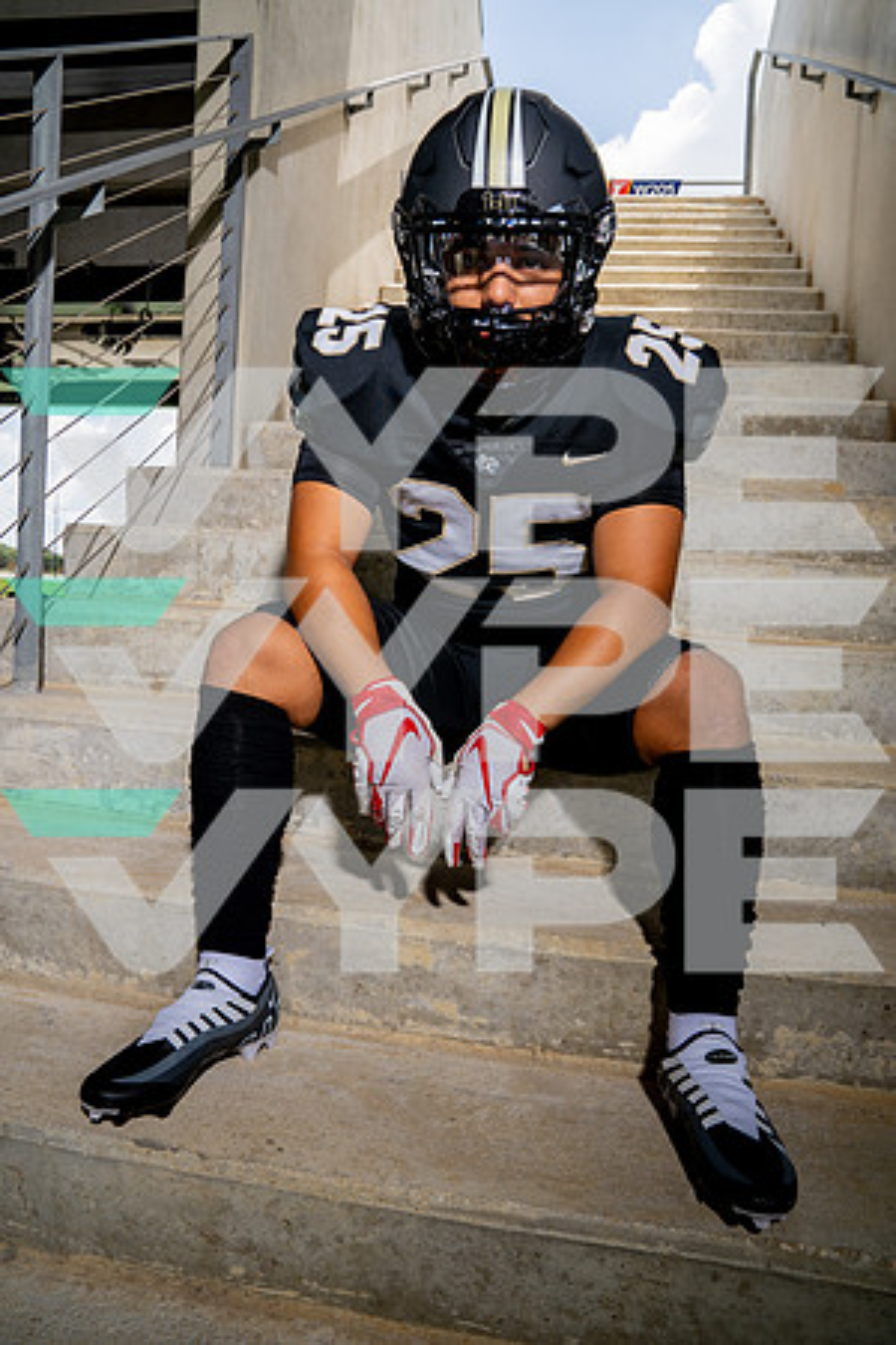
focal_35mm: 24
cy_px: 672
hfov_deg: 53.1
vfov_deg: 73.7
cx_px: 448
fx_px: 896
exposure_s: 1/250
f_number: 8
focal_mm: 24
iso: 100
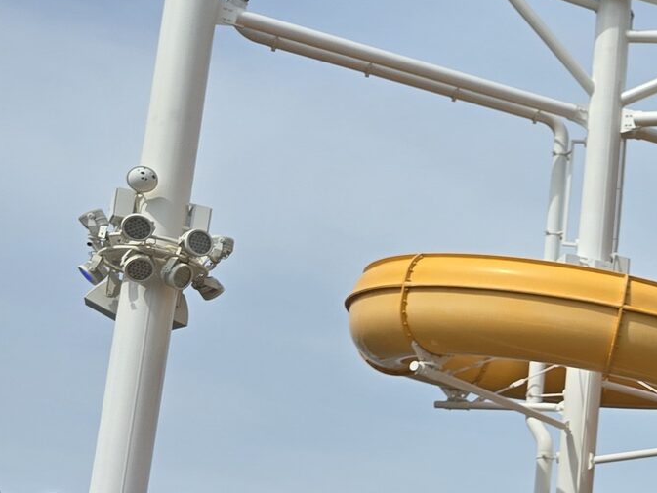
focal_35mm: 82
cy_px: 497
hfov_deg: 19.6
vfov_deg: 17.6
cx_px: 1072
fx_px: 1557
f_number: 1.7
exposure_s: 1/1114
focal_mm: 6.3
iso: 12
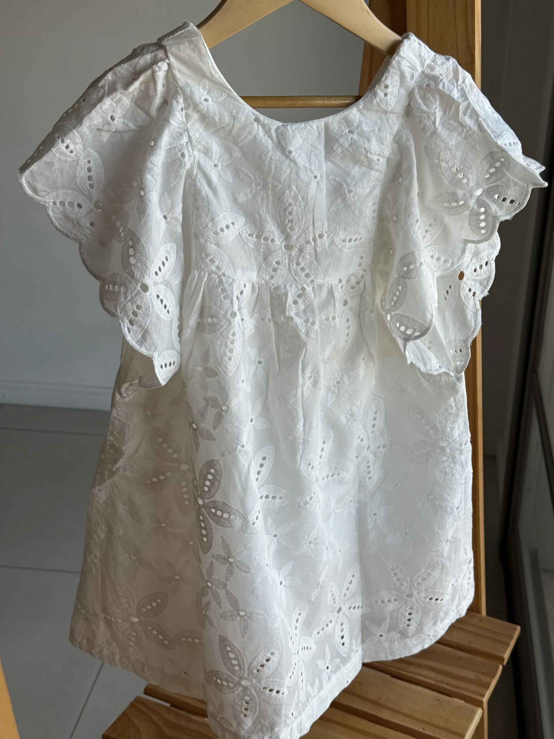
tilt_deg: -24.8
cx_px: 277
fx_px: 1024
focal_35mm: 48
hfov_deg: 30.3
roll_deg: -0.7
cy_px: 370
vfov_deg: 39.7
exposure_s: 1/895
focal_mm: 6.76
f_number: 1.78
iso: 64
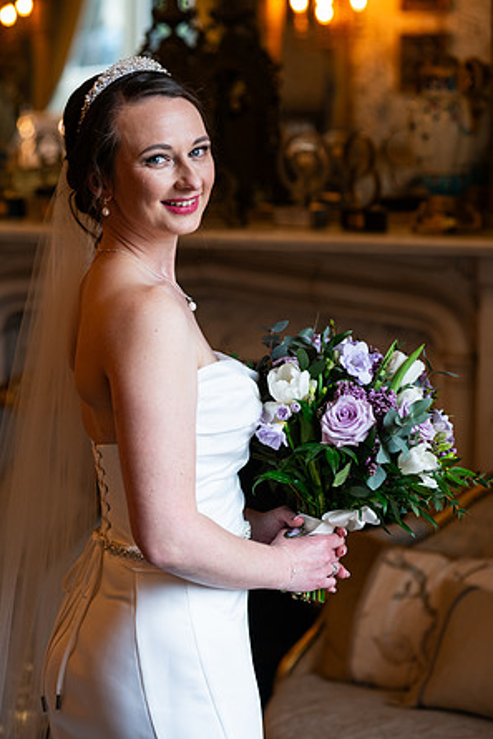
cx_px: 247
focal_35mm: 93
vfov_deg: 21.9
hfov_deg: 14.7
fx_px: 1909
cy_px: 370
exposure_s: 1/160
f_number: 3.5
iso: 400
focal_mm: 92
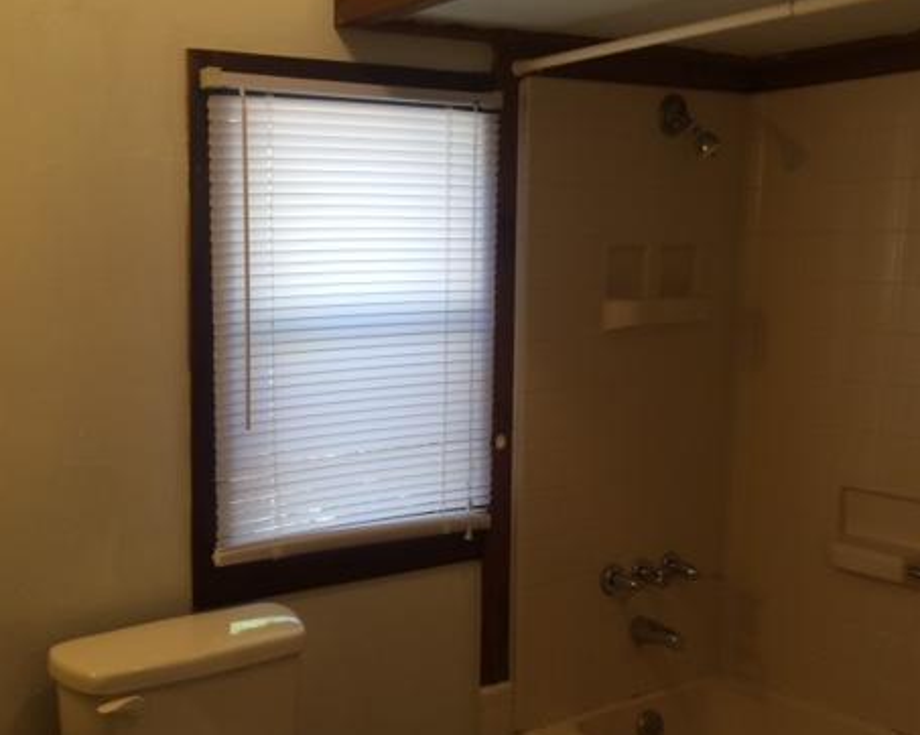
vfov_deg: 37.2
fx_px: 1089
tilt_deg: -8.8
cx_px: 307
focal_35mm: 40
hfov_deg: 45.1
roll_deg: -0.2
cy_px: 437
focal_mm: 4.15
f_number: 2.2
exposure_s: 1/30
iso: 40
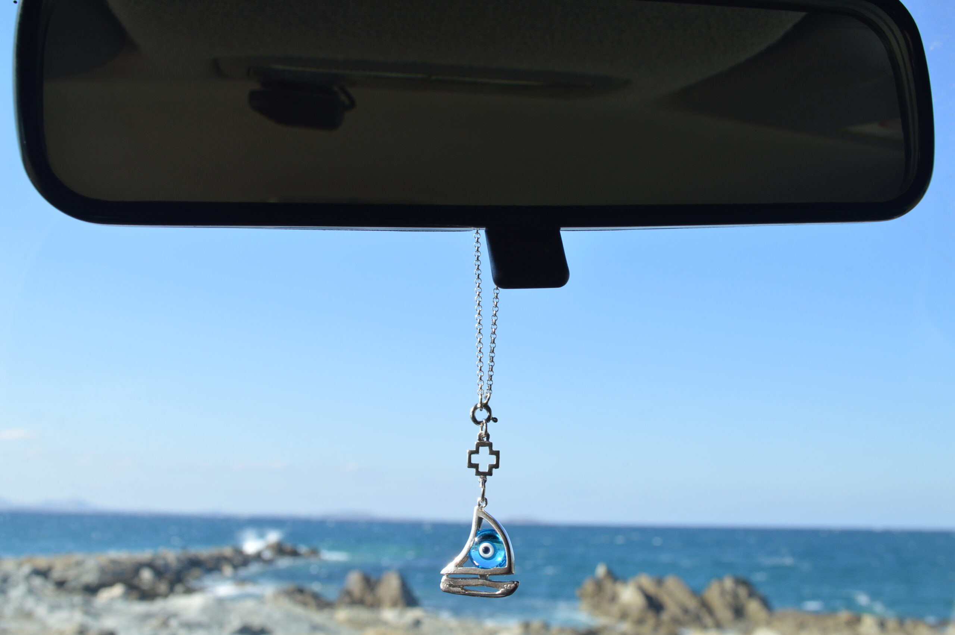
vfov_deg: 36.8
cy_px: 318
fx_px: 954
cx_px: 478
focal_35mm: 36
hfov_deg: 53.2
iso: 180
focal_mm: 24
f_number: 10
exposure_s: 1/125
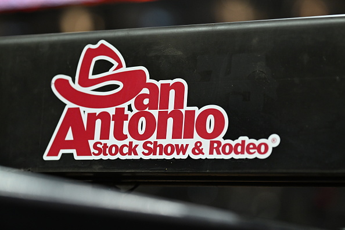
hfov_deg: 15.2
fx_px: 1294
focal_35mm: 135
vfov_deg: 10.2
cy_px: 115
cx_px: 172
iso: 3200
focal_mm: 135
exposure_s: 1/1600
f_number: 1.8
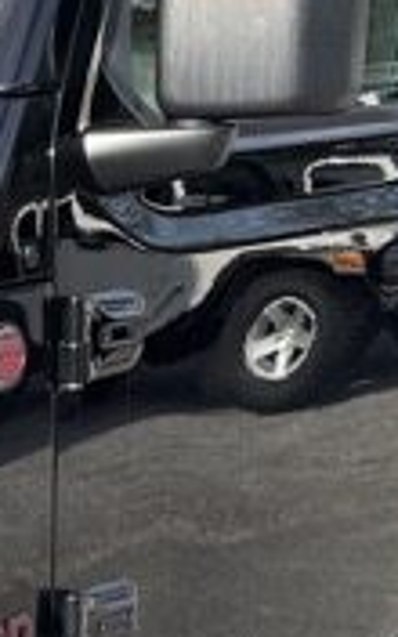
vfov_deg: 16.3
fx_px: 2169
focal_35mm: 125
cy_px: 659
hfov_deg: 9.3
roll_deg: +2.6
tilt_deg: -12.8
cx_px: -561
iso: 32
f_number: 1.6
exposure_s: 1/972
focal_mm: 4.2
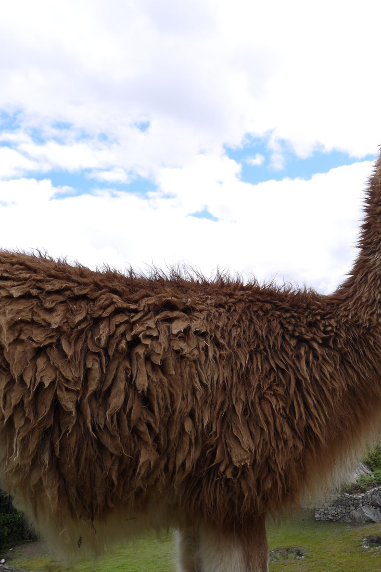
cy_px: 286
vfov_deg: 46.4
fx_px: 667
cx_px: 307
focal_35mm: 42
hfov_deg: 31.0
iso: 160
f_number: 7.1
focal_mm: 15
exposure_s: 1/500
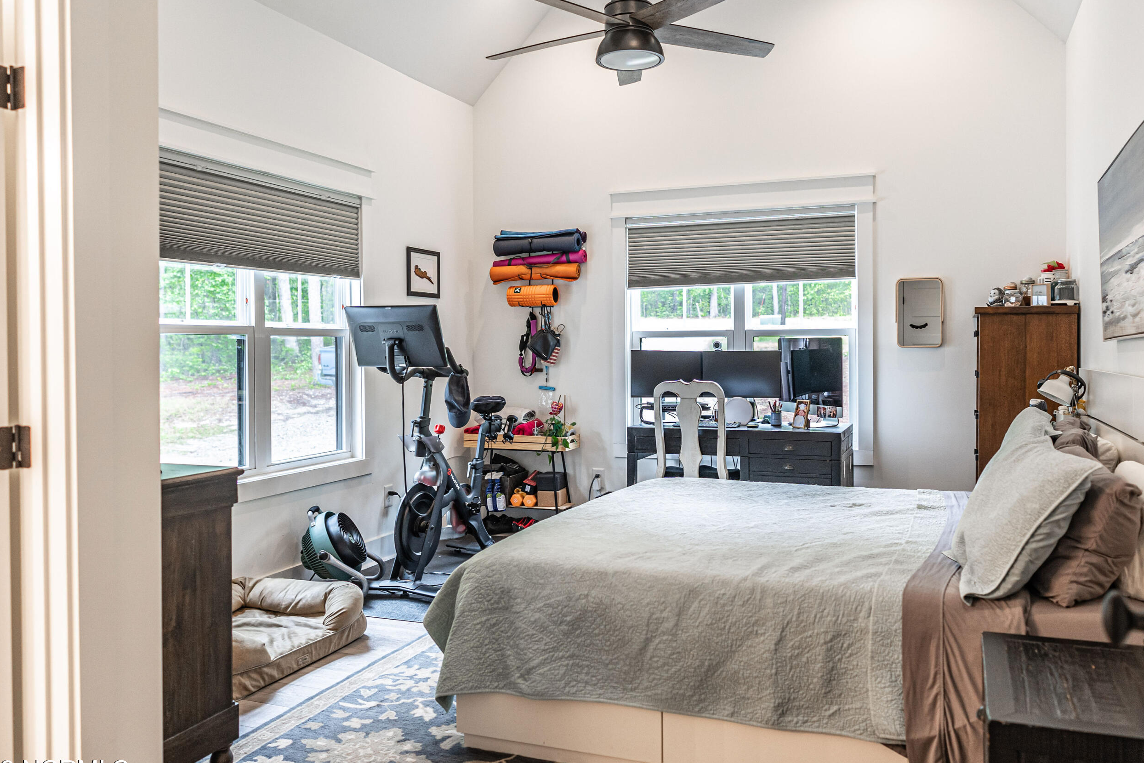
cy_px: 353
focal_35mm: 29
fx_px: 922
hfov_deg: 63.5
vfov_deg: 44.9
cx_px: 626
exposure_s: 1/60
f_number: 2.5
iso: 640
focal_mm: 24
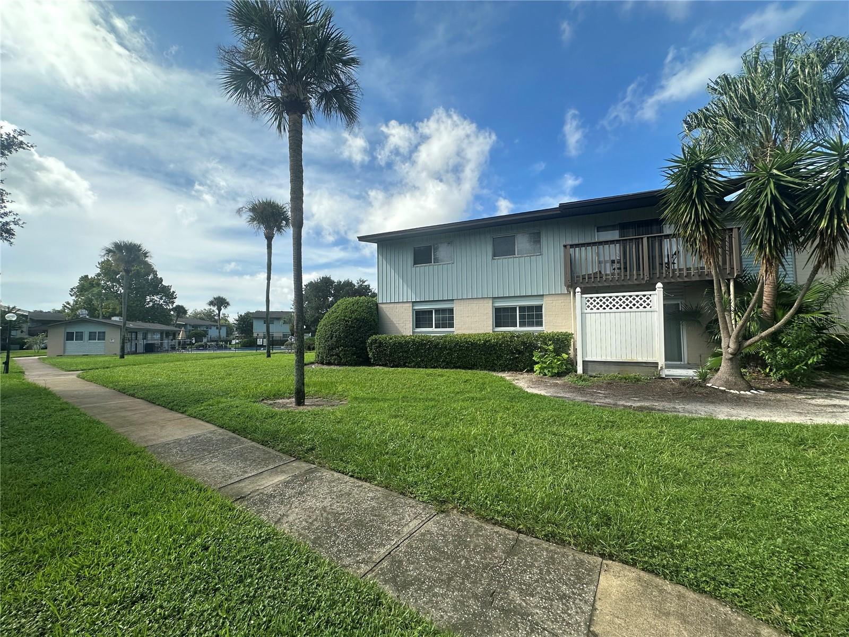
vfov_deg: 85.7
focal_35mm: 14
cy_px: 318
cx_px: 424
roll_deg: -0.2
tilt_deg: +2.5
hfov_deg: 102.1
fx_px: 343
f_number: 2.2
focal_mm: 2.22
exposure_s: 1/1667
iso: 50
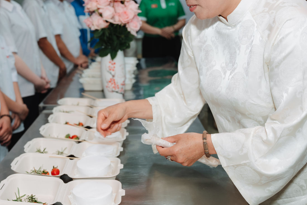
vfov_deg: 27.7
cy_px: 55
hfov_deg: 40.2
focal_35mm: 48
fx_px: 409
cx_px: 85
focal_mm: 25.7
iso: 640
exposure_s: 1/160
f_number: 2.8
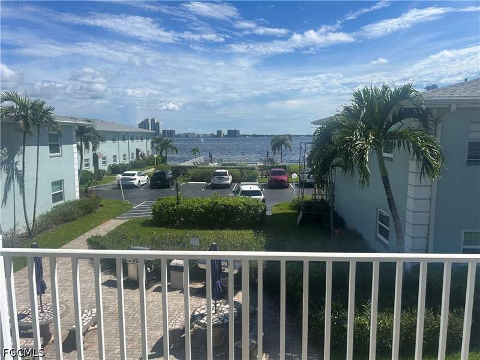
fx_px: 361
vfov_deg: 53.1
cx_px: 240
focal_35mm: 26
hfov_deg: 67.3
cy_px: 180
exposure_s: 1/6579
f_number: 1.5
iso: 50
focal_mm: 5.7
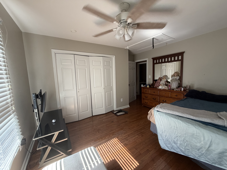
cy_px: 85
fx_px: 92
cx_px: 114
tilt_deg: -6.3
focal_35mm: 14
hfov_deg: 102.1
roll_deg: +2.4
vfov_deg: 85.7
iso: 160
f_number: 2.2
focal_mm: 2.22
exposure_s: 1/121
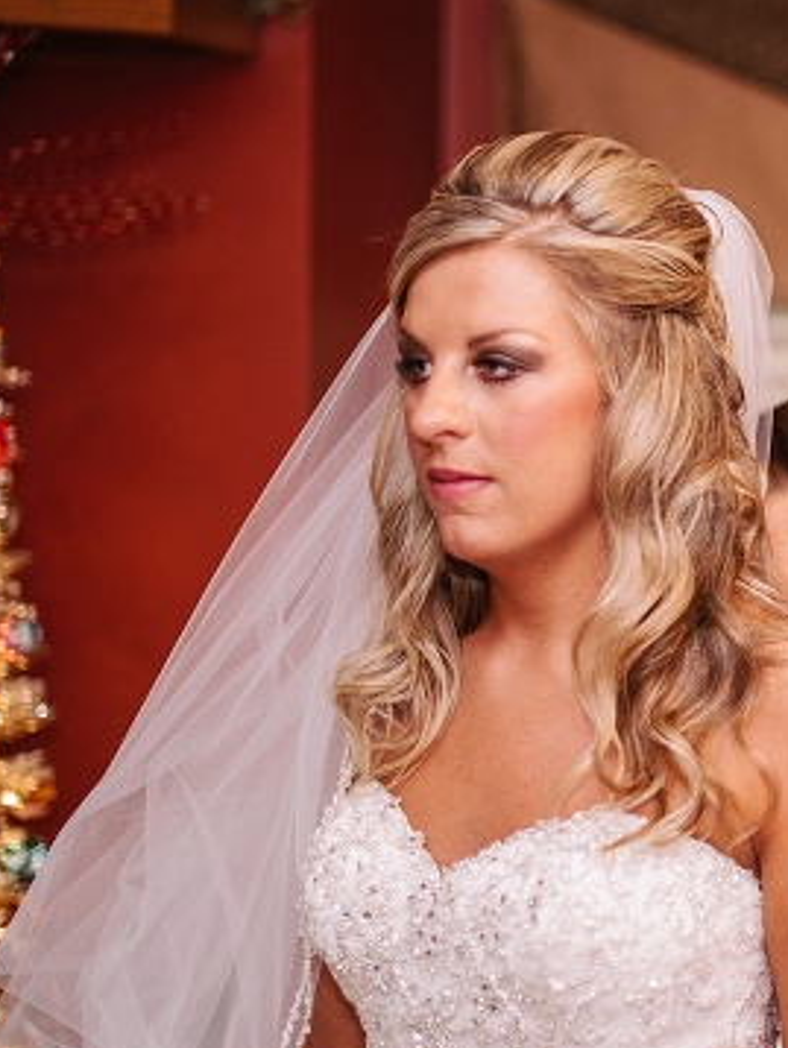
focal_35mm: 103
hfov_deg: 14.0
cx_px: 946
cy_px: 577
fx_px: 3123
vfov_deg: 19.1
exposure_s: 1/125
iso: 250
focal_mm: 50
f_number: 1.4
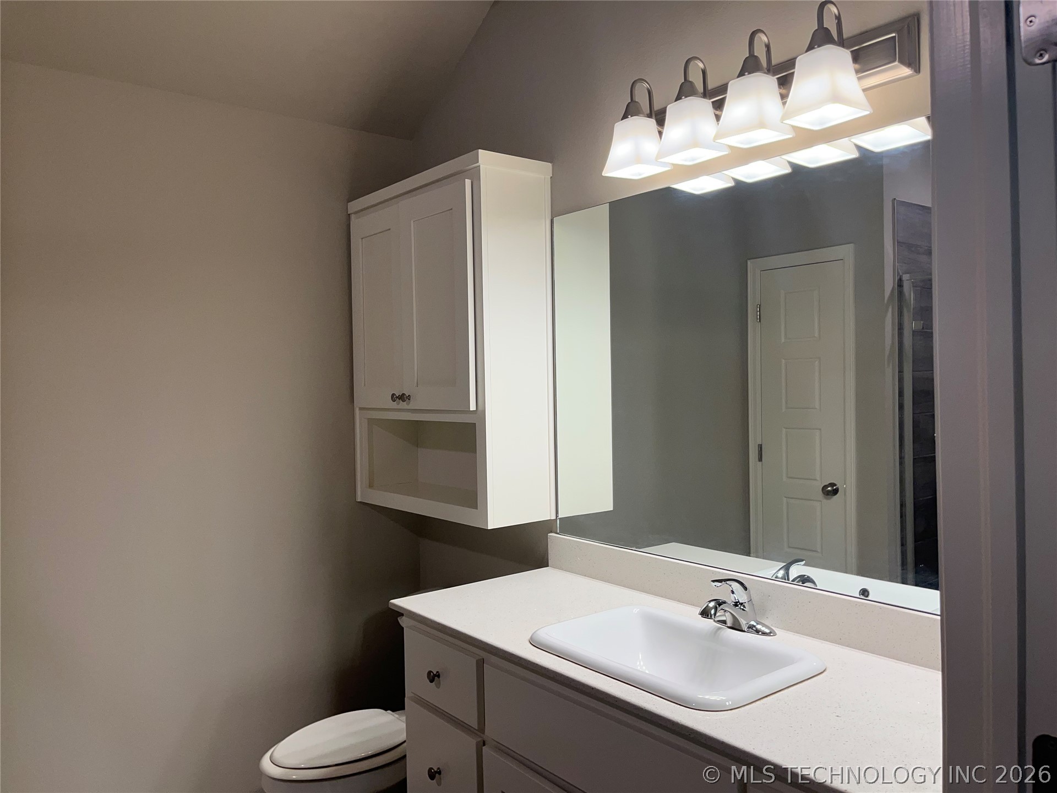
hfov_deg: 67.3
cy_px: 396
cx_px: 528
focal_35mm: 26
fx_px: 794
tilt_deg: -2.6
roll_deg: +1.2
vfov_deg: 53.1
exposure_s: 1/120
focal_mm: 5.1
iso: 64
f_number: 1.6
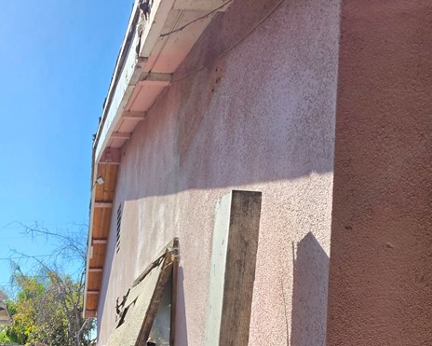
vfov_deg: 42.1
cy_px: 370
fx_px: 358
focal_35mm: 28
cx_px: 75
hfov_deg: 56.8
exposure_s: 1/2000
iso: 64
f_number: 1.9
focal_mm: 2.2
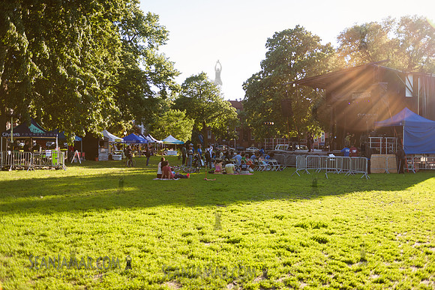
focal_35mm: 38
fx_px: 459
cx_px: 218
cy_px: 145
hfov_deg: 50.7
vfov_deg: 35.1
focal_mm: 38
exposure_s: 1/1000
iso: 200
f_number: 2.8
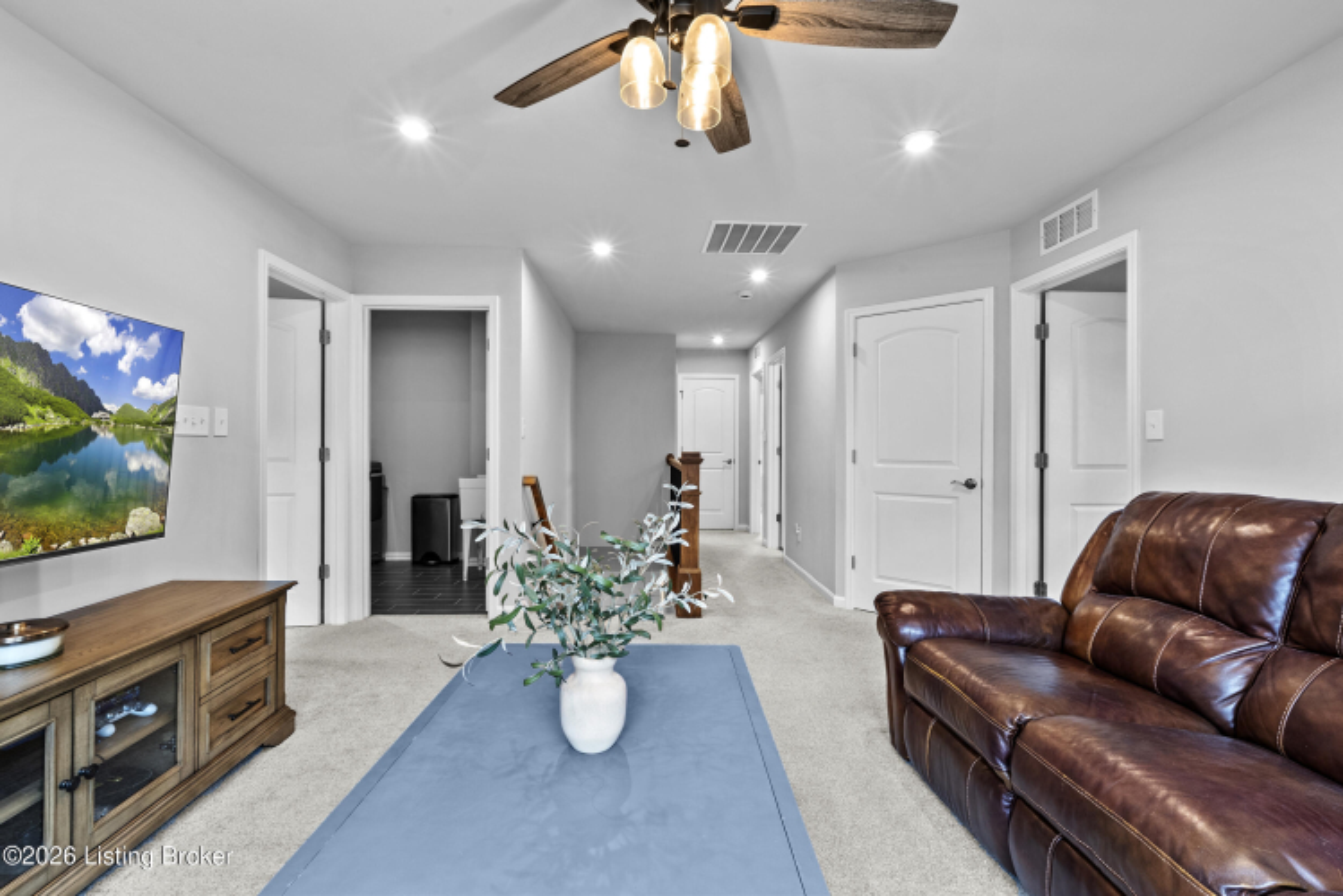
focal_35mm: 16
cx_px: 672
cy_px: 448
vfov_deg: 73.8
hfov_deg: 96.7
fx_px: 597
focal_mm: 16
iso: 400
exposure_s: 1/2.5
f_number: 11
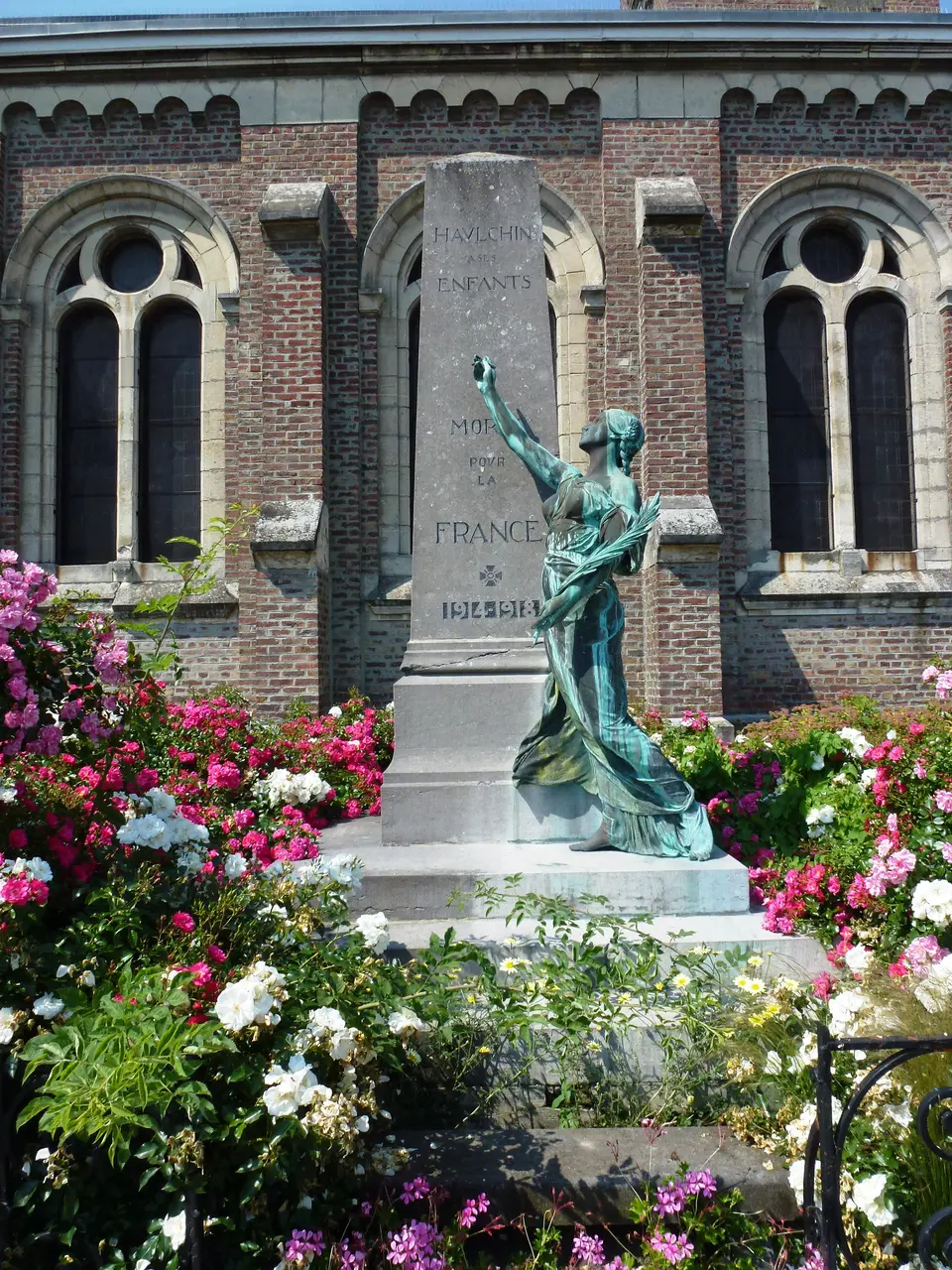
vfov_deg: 71.6
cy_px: 635
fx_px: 880
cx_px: 476
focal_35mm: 24
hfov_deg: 56.8
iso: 100
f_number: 4
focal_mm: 4.3
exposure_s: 1/1000
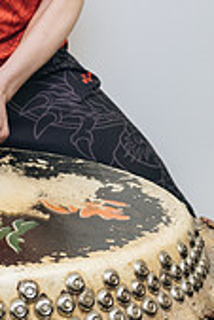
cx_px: -34
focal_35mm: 93
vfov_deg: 21.2
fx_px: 827
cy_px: 2
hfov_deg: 14.3
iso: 800
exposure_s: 1/125
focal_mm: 23.4
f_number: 3.2
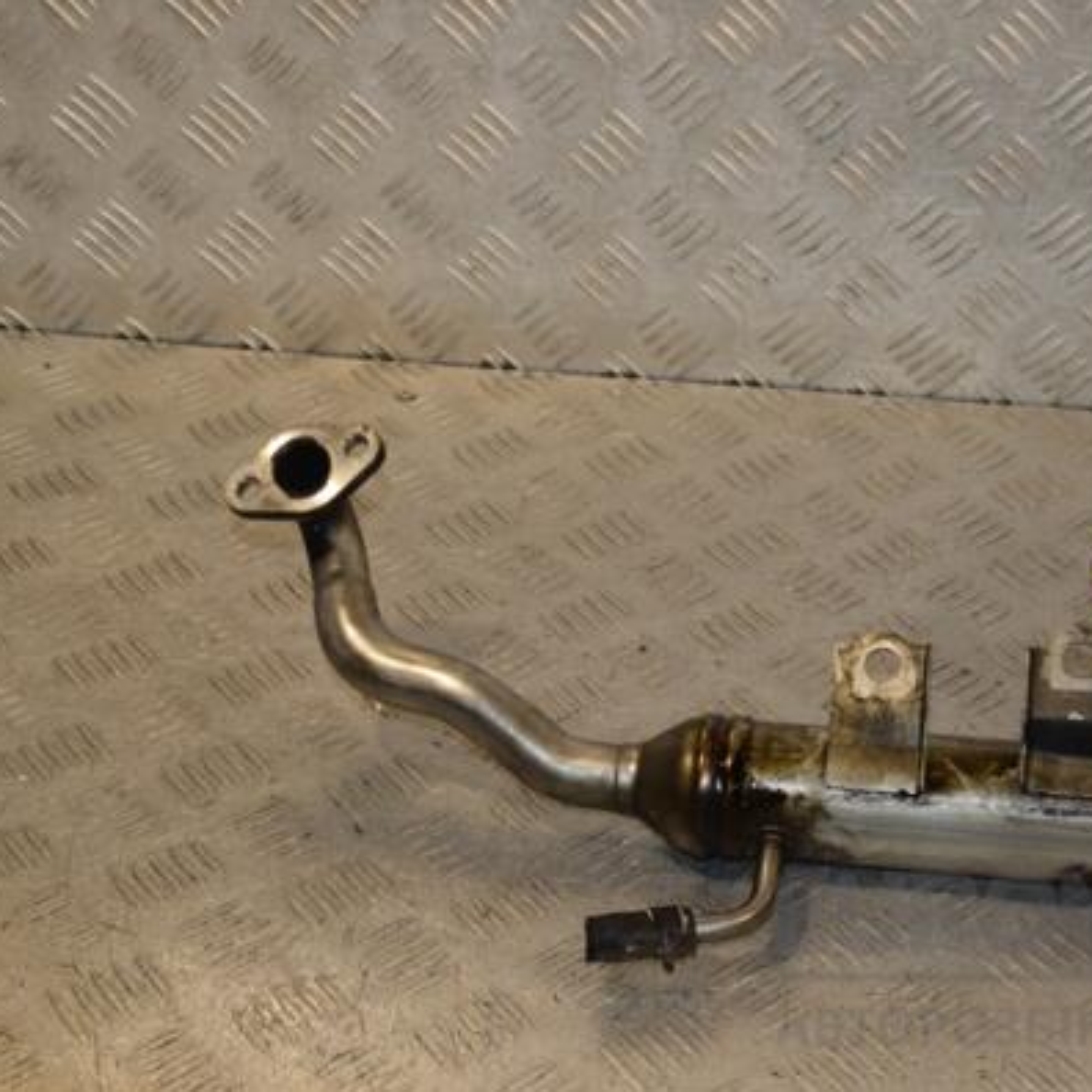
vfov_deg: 25.5
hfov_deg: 25.4
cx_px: 722
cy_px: 546
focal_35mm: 68
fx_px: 2414
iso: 800
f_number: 8
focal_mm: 35
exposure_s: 1/200
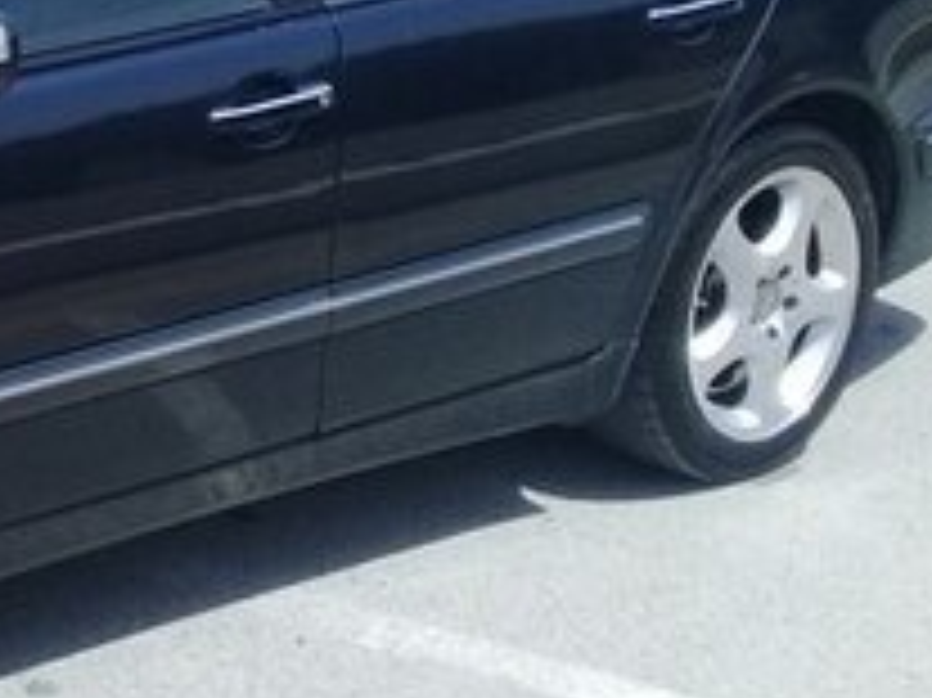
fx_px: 2664
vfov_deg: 14.4
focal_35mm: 99
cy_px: -146
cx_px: -360
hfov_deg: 18.2
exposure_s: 1/1205
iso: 50
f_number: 2.2
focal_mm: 3.3
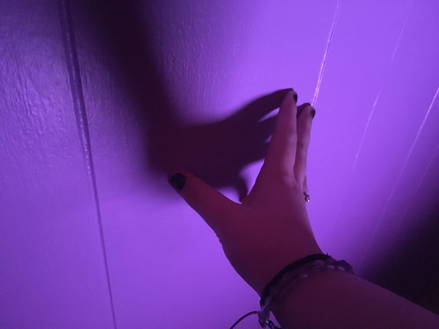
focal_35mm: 29
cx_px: 220
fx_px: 368
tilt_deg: -36.6
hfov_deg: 61.7
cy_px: 164
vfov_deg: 48.2
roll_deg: -6.5
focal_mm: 4.15
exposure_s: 1/15
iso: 2000
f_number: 2.2
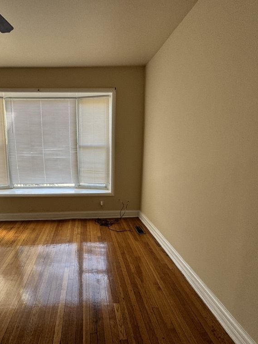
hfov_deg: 67.2
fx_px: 189
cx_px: 90
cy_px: 175
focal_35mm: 19
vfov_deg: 84.7
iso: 125
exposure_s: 1/120
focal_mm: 2.22
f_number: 2.2
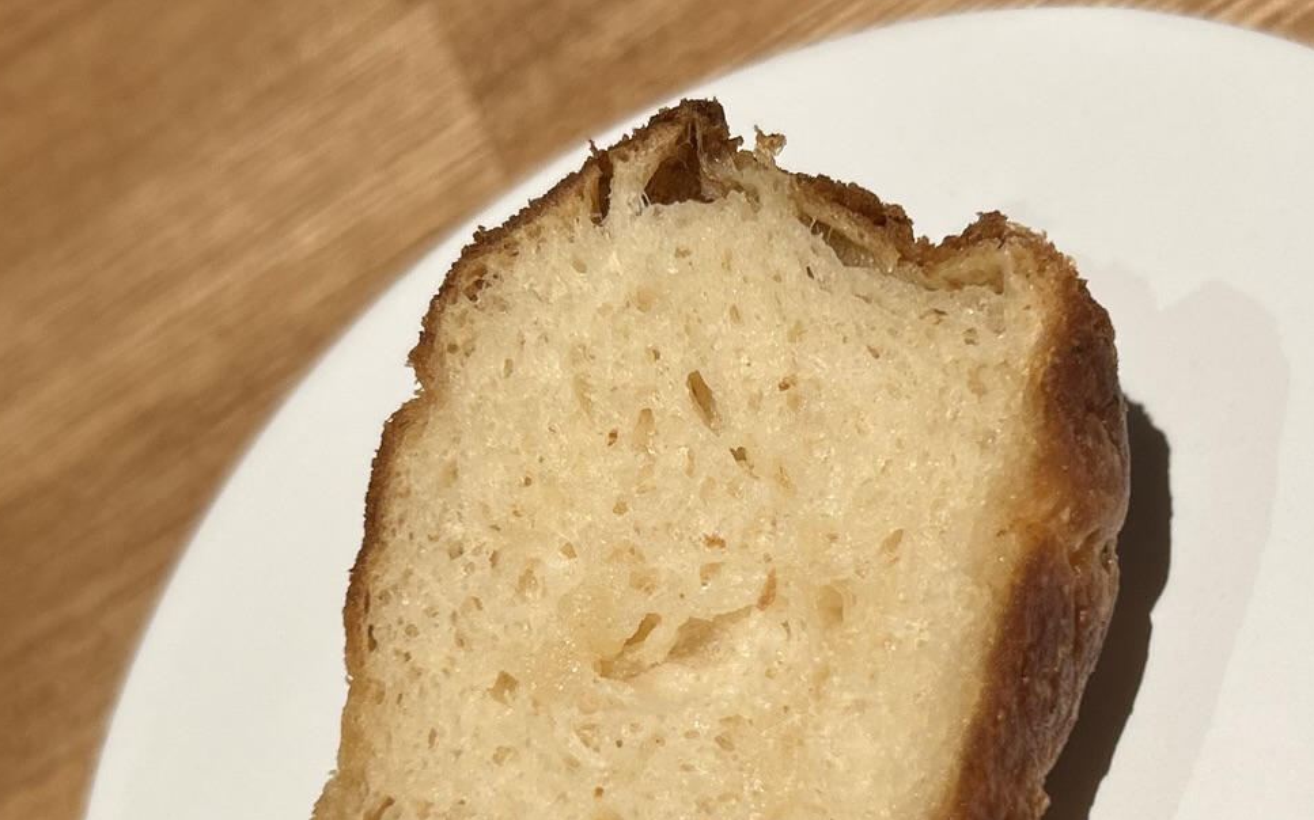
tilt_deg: -52.1
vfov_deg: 22.6
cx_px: 732
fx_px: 2041
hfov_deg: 35.6
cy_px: 582
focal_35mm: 57
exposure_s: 1/50
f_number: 1.5
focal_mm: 5.7
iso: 80
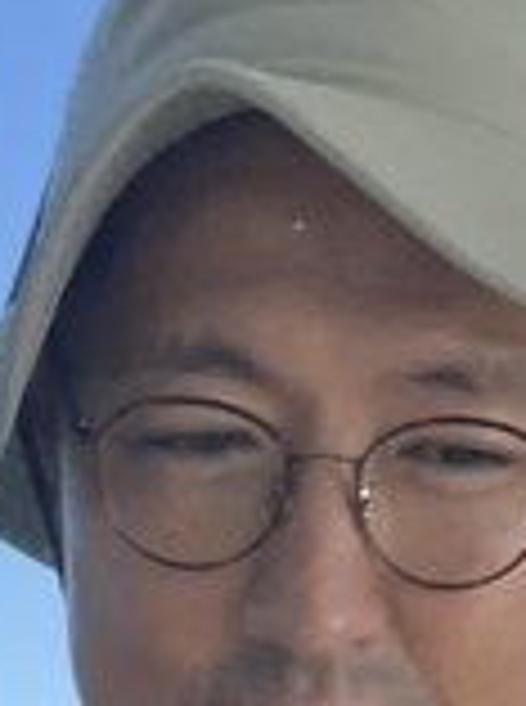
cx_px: 4
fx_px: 3214
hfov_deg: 9.3
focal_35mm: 158
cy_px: 1835
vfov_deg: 10.4
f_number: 1.8
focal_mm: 3
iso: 25
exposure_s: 1/1076
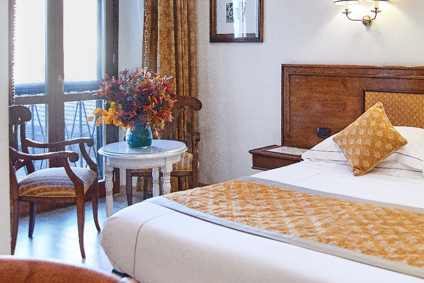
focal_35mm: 43
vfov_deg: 30.6
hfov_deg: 44.4
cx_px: 300
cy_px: 67
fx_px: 506
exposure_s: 1/30
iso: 400
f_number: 4
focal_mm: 18
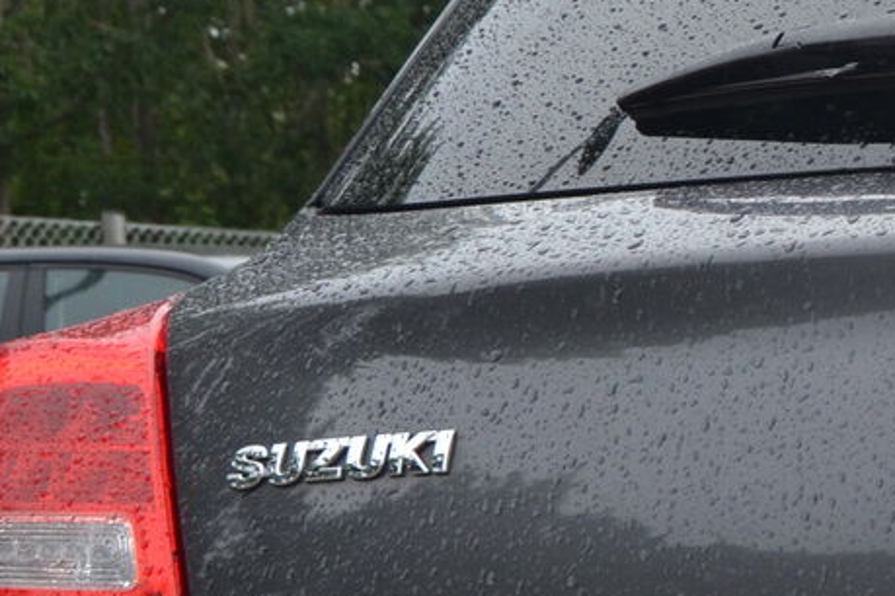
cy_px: 516
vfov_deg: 12.1
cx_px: 1544
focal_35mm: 113
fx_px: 2809
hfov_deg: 15.8
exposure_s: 1/125
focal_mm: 18
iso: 220
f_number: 5.6
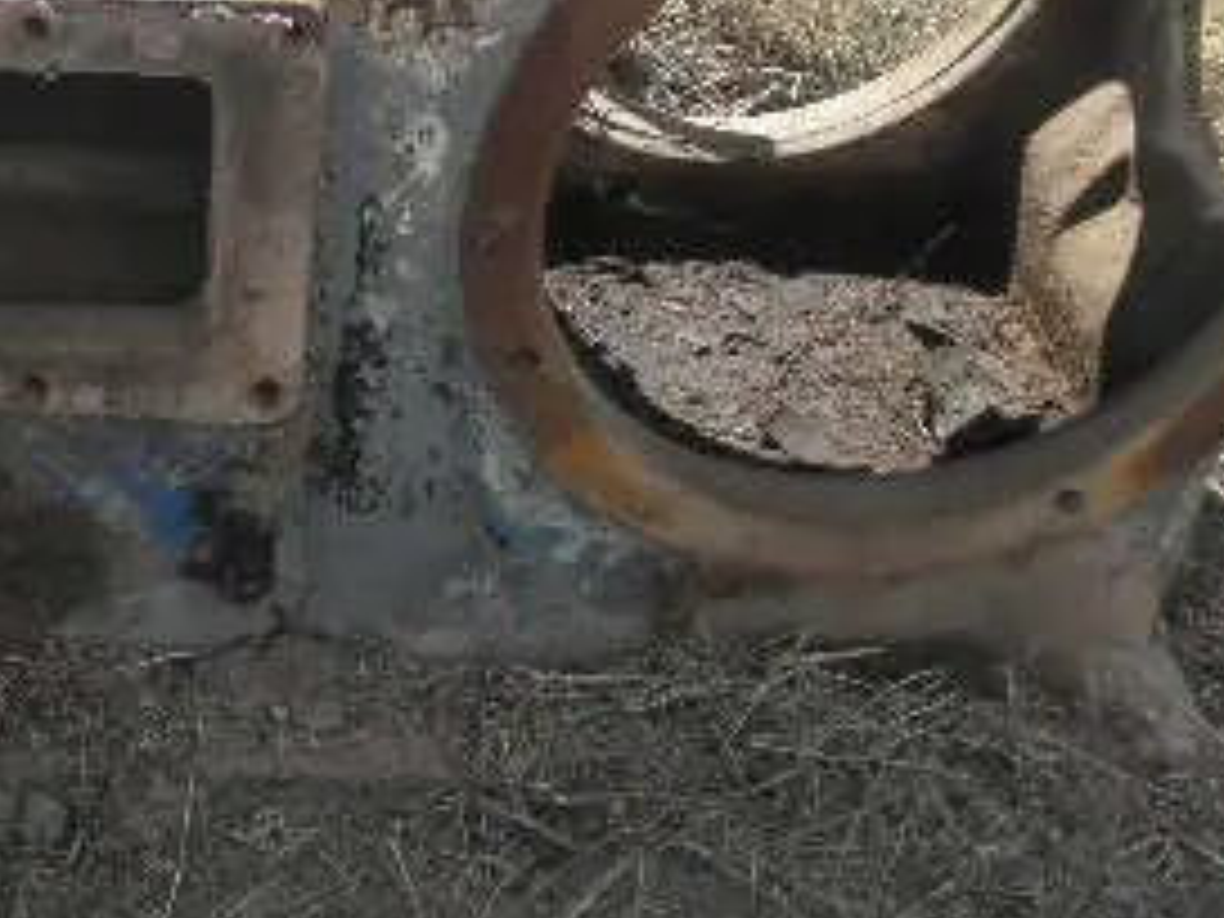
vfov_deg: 22.1
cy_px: 238
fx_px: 2334
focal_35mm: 66
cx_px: 104
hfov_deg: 28.2
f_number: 8.5
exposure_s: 1/80
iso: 64
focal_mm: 5
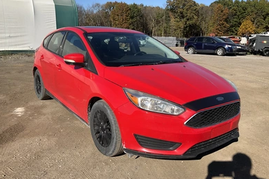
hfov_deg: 60.3
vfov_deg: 42.3
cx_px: 135
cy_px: 82
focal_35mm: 31
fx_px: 232
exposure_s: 1/1730
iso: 25
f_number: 1.8
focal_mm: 3
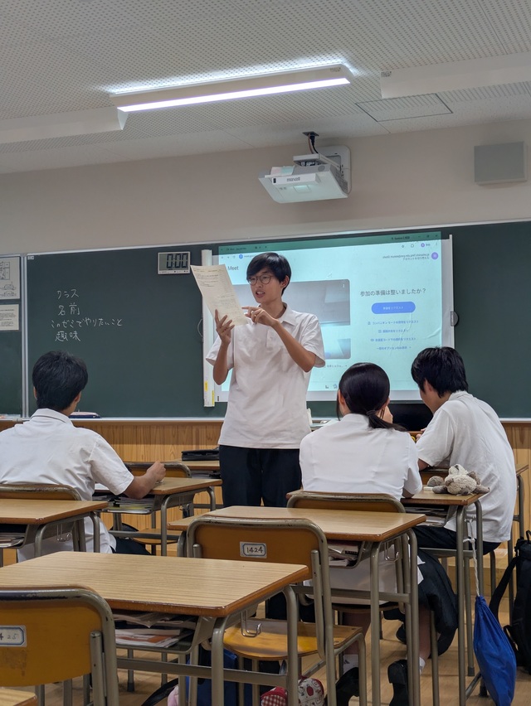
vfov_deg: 37.5
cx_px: 266
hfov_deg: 28.6
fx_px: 1042
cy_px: 353
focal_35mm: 51
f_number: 1.89
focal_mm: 5.43
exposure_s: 1/100
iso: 89
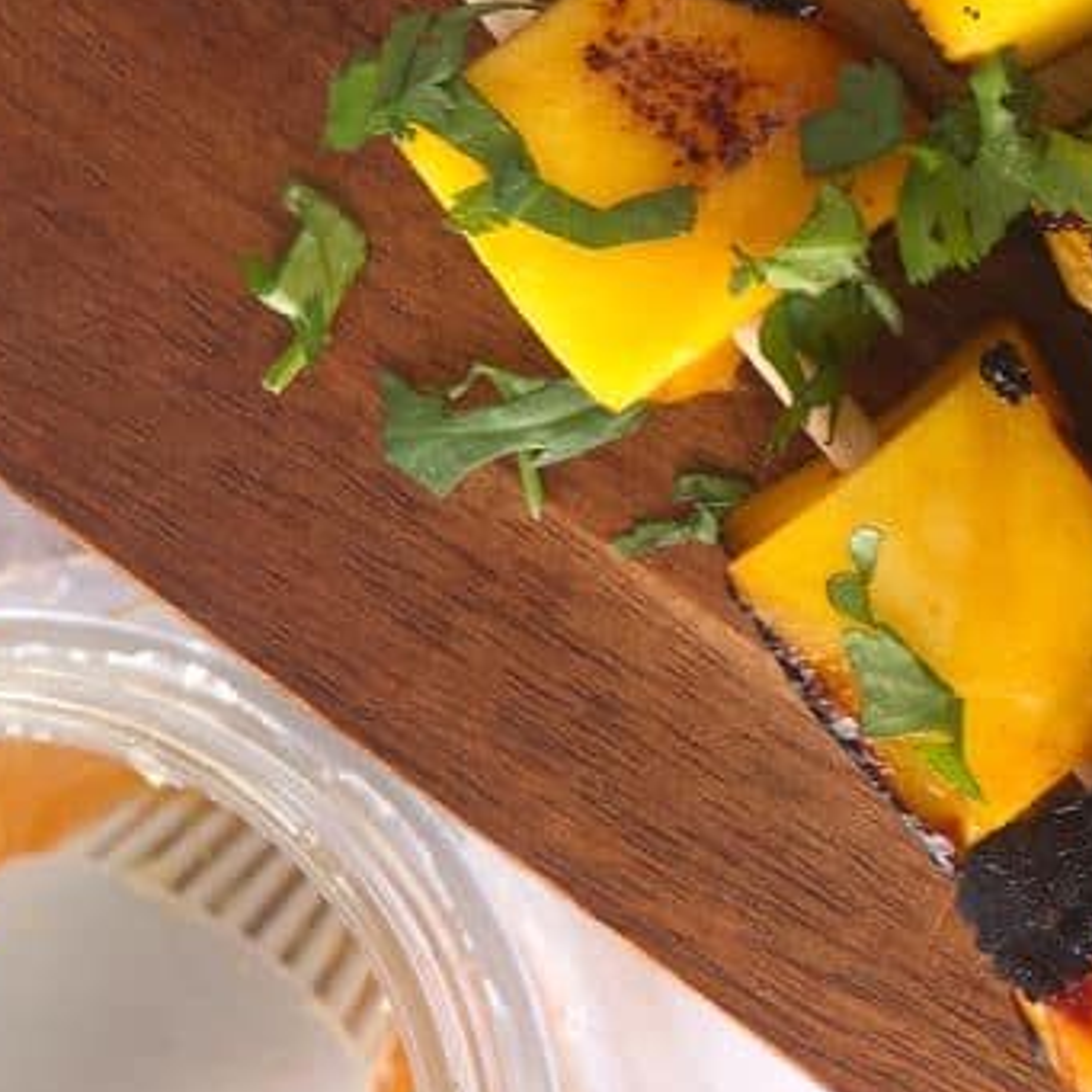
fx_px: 11207
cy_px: 493
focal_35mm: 314
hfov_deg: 5.5
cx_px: 1467
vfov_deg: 5.6
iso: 100
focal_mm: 70
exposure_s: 1/125
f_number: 11
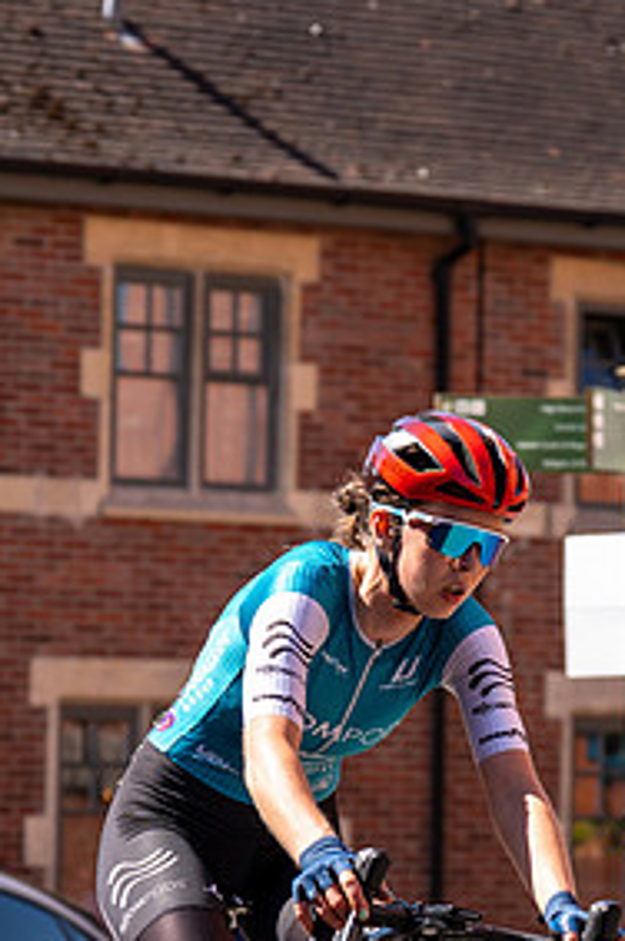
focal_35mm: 186
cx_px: 390
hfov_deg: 7.4
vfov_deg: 11.1
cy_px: 421
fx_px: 4855
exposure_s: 1/1250
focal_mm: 72
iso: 100
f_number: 4
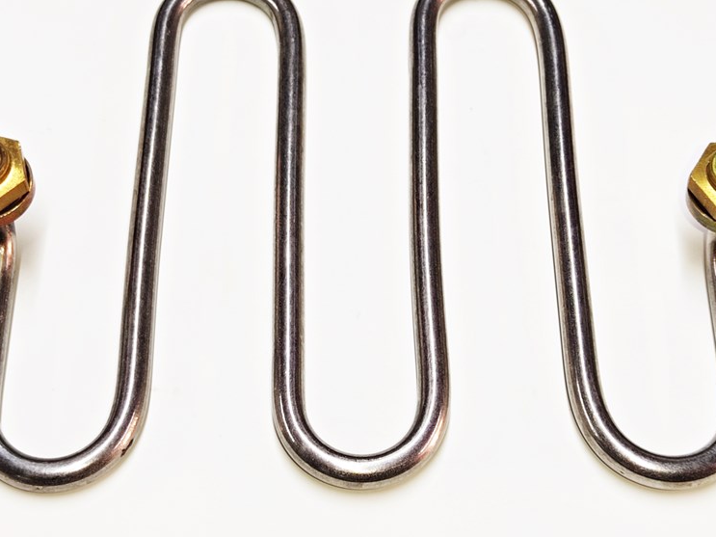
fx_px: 724
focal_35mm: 35
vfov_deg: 40.6
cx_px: 341
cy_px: 222
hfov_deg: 52.6
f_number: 1.79
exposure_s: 1/33
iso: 177
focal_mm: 4.74
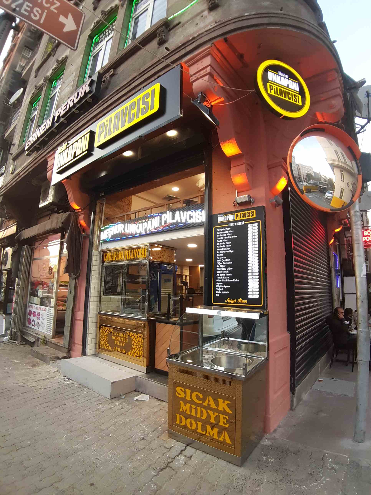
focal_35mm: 18
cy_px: 248
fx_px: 257
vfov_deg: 87.8
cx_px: 186
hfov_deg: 71.6
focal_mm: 2.2
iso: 50
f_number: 2.2
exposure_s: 1/40
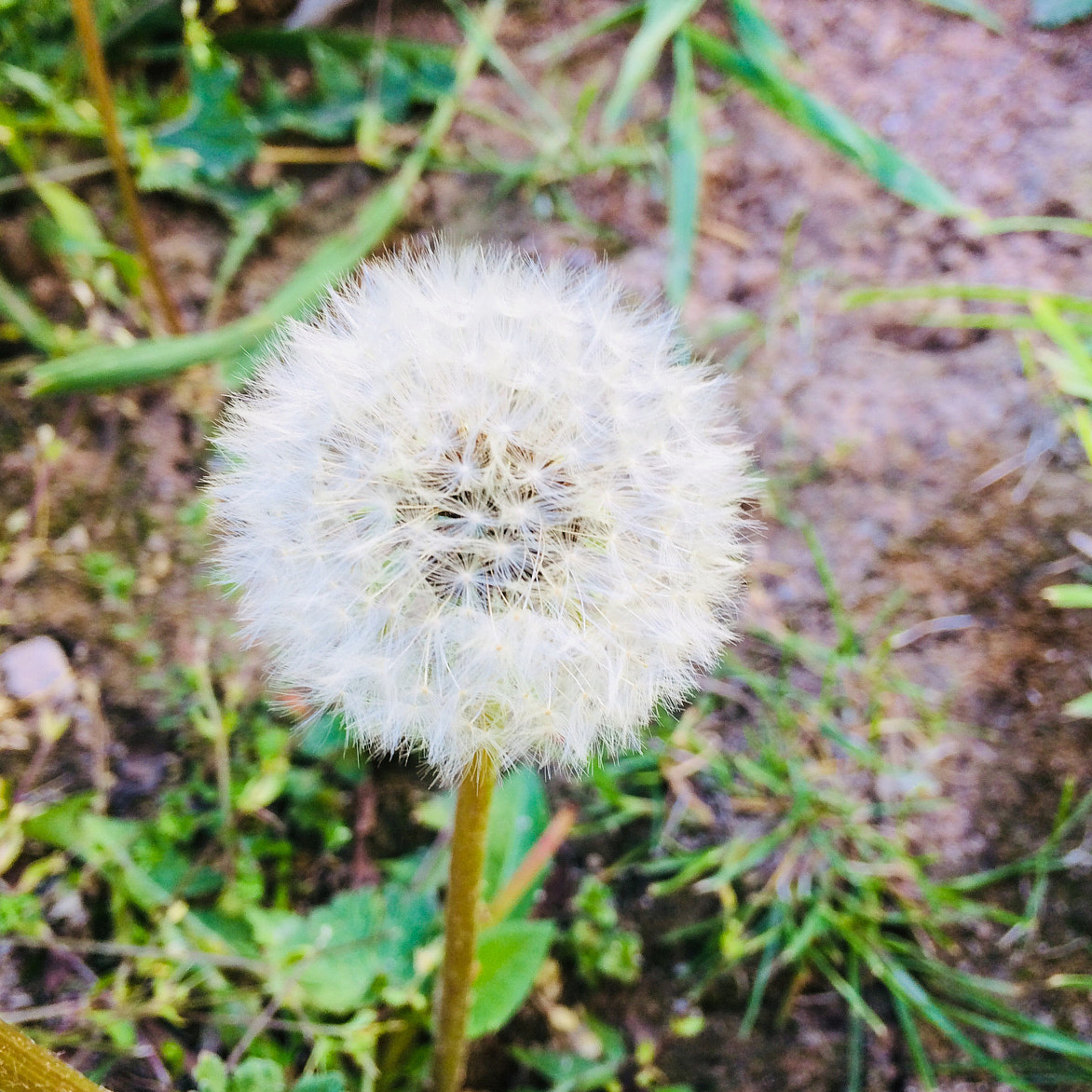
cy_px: 559
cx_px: 552
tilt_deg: -60.0
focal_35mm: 35
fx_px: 1249
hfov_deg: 47.2
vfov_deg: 47.2
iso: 32
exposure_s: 1/100
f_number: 2.2
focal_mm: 4.15
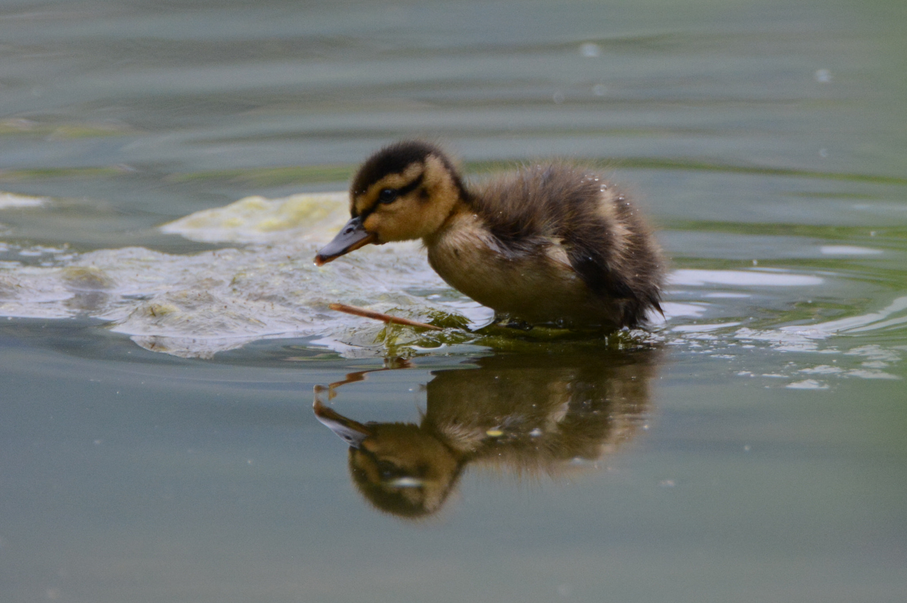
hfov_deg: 2.3
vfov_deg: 1.5
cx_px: 454
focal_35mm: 900
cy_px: 302
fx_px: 22656
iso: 1000
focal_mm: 600
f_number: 6.3
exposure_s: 1/1000
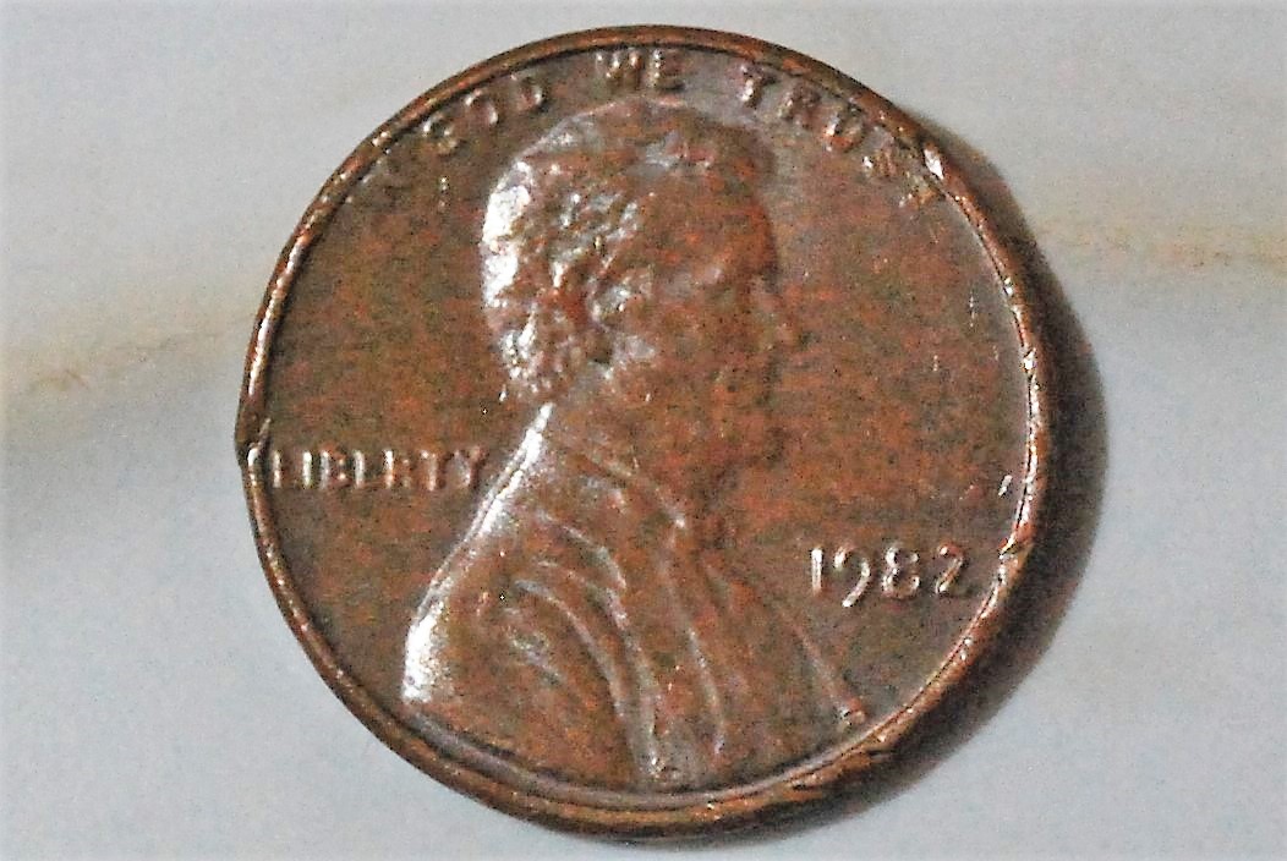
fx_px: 1879
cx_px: 644
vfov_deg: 25.8
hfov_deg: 37.8
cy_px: 430
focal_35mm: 52
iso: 1250
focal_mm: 35
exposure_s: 1/30
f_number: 5.3
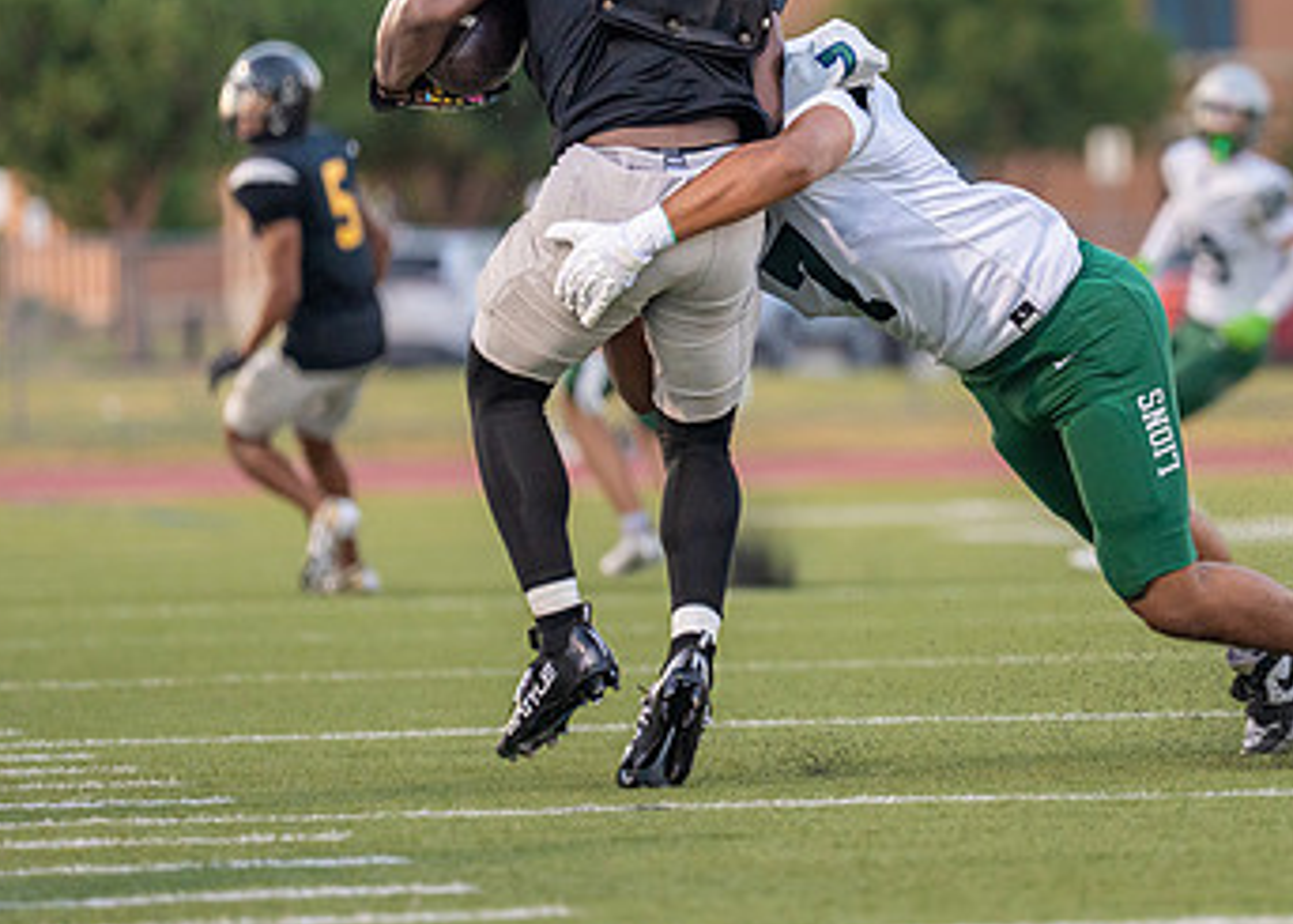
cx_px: 1085
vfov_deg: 4.1
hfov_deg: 5.7
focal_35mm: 351
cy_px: 341
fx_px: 12890
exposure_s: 1/1250
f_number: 2.8
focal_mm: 171
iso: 1250
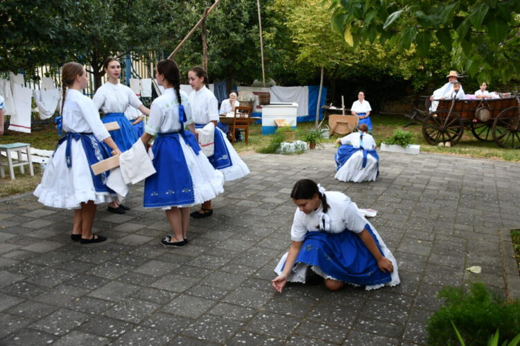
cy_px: 173
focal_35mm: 34
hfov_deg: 55.8
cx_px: 260
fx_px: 491
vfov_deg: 38.9
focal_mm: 23
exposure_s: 1/200
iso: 800
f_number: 3.8
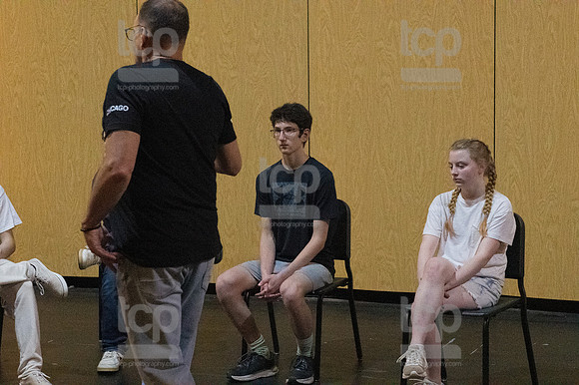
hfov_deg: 21.9
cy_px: 192
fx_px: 1495
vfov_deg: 14.7
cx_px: 290
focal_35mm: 93
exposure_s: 1/400
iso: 25600
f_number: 5.6
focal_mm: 62
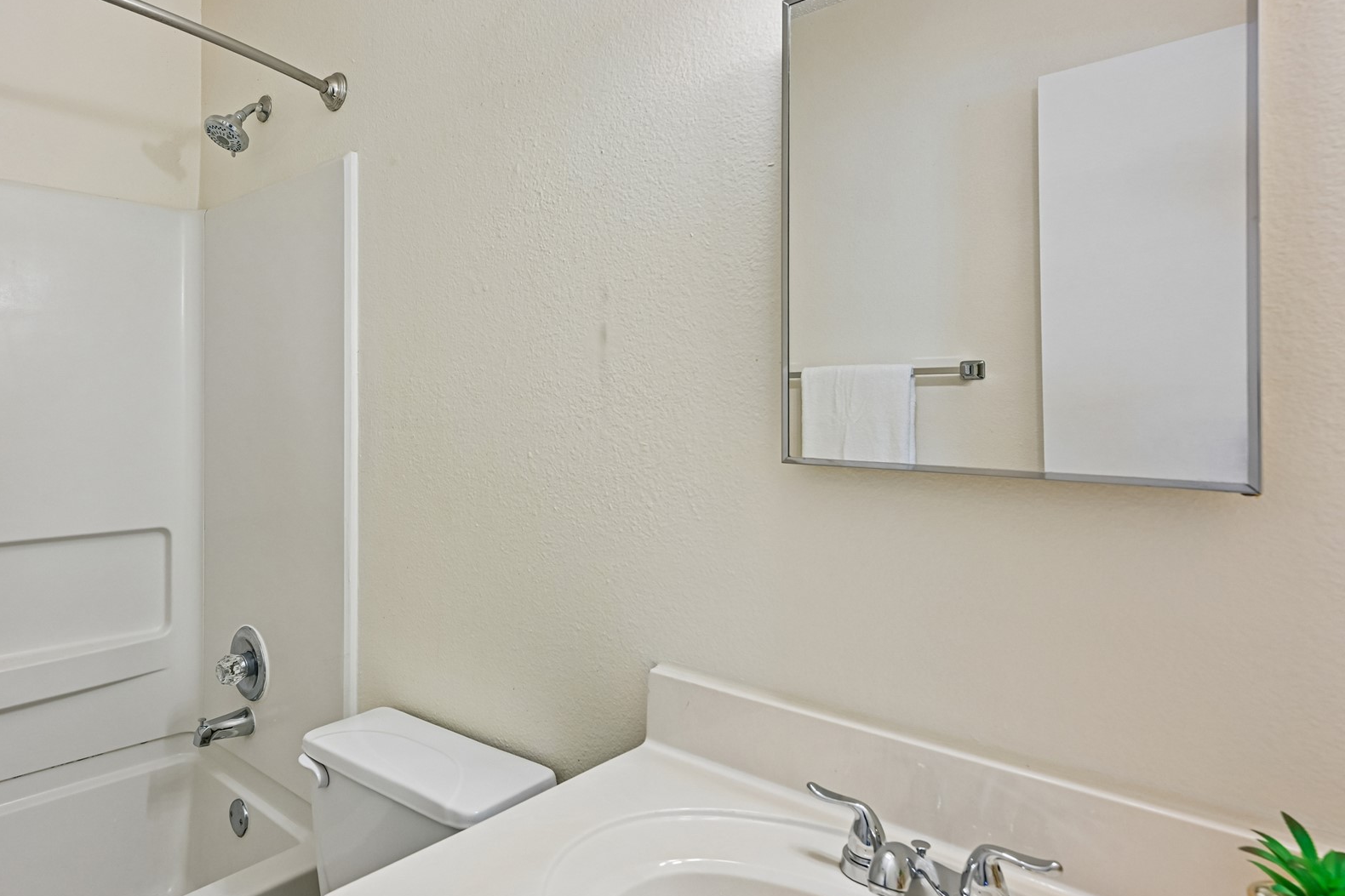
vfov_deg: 57.2
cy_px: 415
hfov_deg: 76.3
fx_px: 822
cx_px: 458
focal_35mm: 22
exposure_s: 1/15
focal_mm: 16
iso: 220
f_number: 6.7
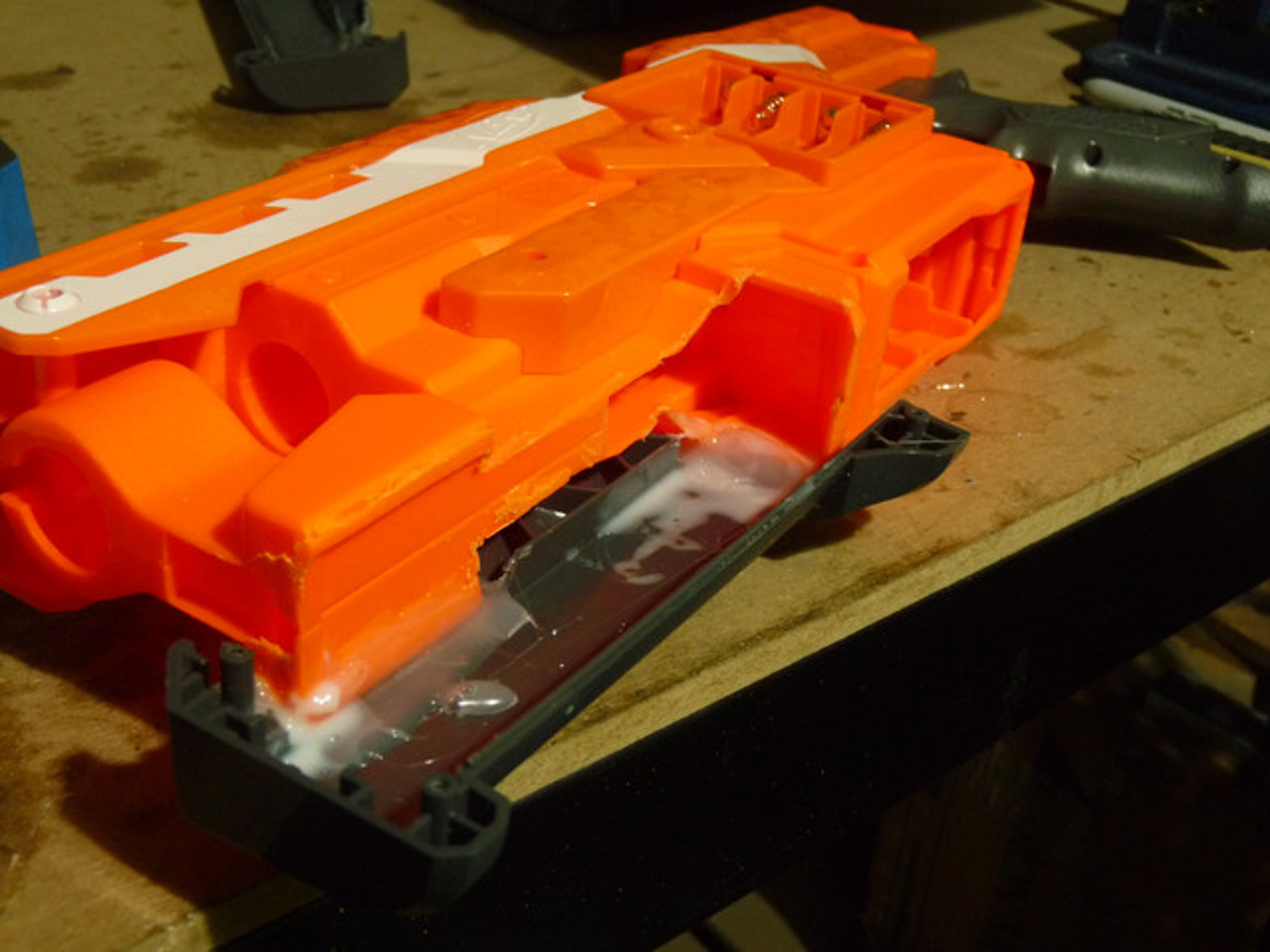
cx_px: 635
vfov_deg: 34.3
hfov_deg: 44.8
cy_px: 476
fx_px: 1541
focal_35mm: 42
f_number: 3
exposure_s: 1/10
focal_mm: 7.4
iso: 400
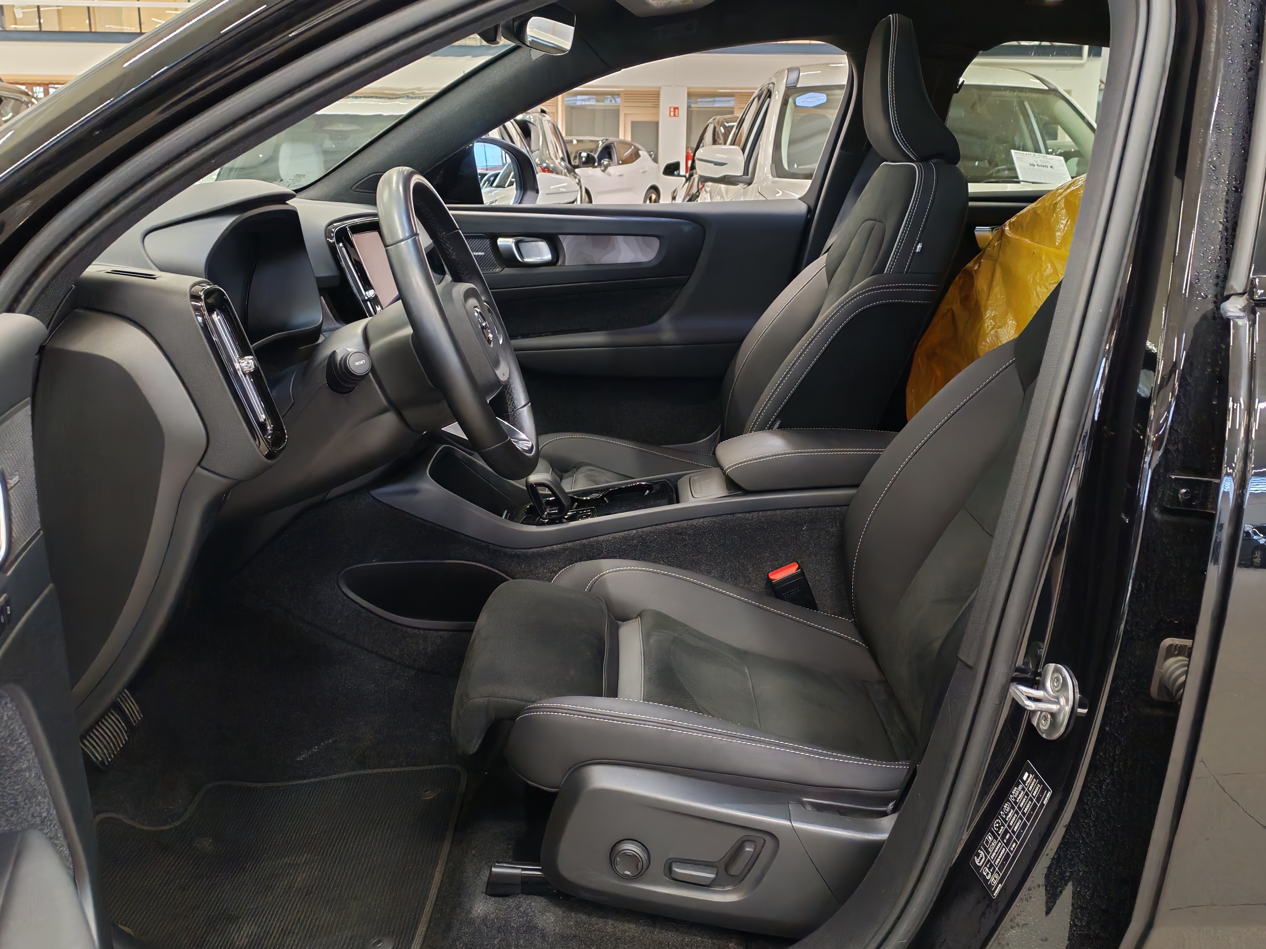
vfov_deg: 41.8
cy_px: 474
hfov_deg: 54.0
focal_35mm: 34
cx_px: 633
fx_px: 1243
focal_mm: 6.12
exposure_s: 1/100
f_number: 1.9
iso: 1000
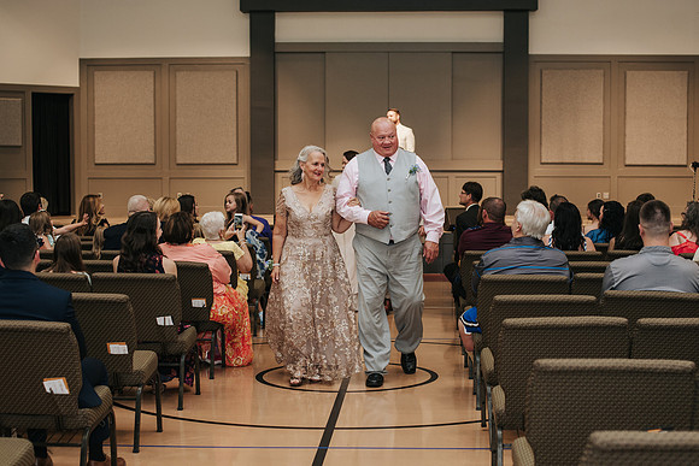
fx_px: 1170
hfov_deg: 33.2
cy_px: 251
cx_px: 367
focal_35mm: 60
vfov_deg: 22.5
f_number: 3.2
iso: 1000
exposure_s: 1/200
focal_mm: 50
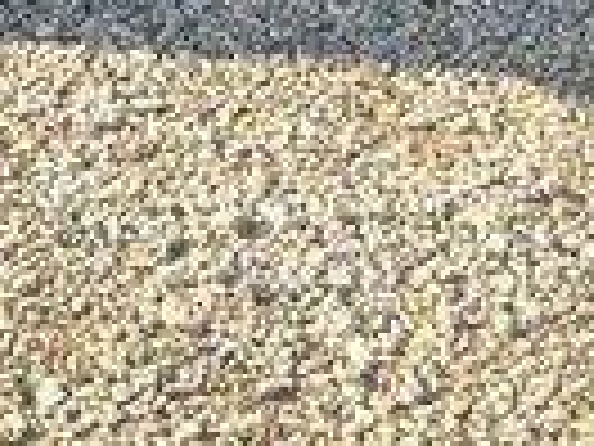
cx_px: -540
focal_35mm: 145
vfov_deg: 9.1
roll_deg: +1.8
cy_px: -660
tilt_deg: -10.3
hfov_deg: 12.3
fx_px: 2488
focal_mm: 4.15
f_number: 2.2
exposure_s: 1/348
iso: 25
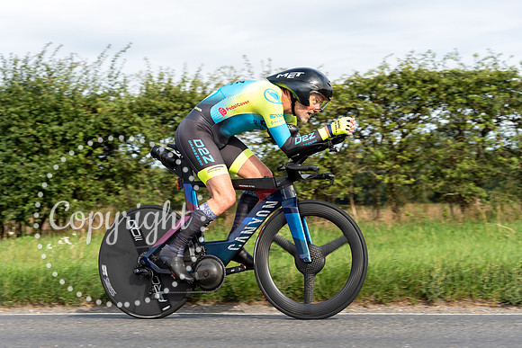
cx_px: 229
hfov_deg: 23.2
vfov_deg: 15.6
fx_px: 1272
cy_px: 179
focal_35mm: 88
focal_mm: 67
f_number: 4
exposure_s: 1/640
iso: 125
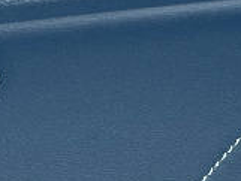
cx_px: 187
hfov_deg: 11.9
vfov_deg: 8.9
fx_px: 1150
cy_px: 223
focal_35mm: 165
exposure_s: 1/117
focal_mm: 4.2
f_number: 1.6
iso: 125
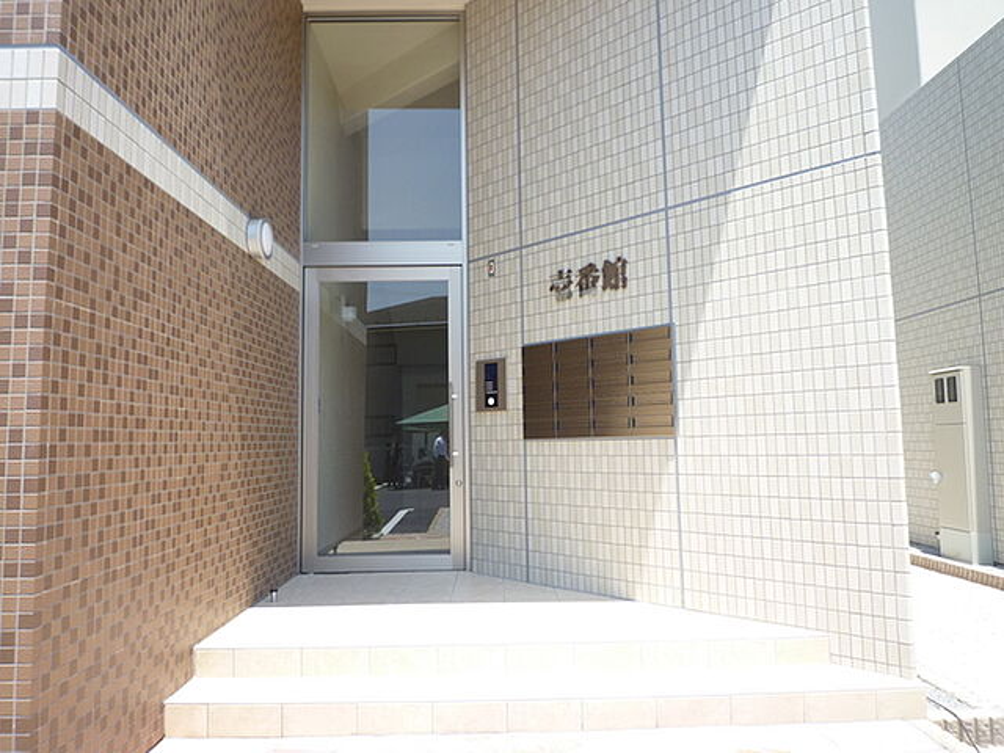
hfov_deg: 69.4
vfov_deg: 54.9
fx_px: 725
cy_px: 376
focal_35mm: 25
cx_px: 502
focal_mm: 4.4
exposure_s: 1/400
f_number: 2.8
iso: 80
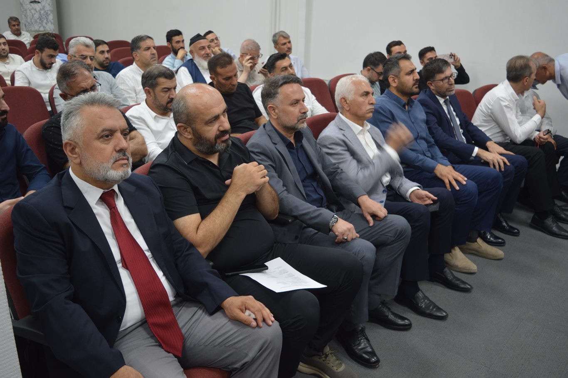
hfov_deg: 57.2
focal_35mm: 33
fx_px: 521
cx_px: 284
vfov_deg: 40.0
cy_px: 189
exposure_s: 1/20
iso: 400
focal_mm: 22
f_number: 3.8
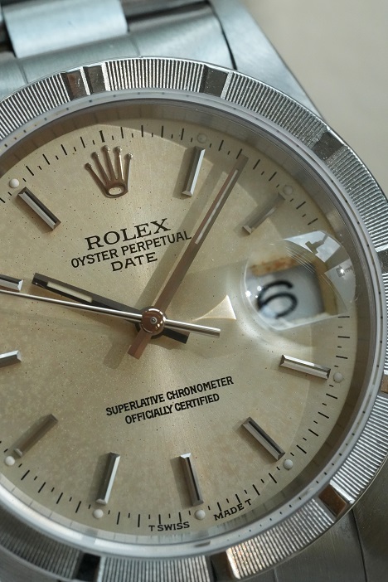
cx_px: 194
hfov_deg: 13.0
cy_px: 291
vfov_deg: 19.5
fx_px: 1697
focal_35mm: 105
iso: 6400
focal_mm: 105
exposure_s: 1/250
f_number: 9
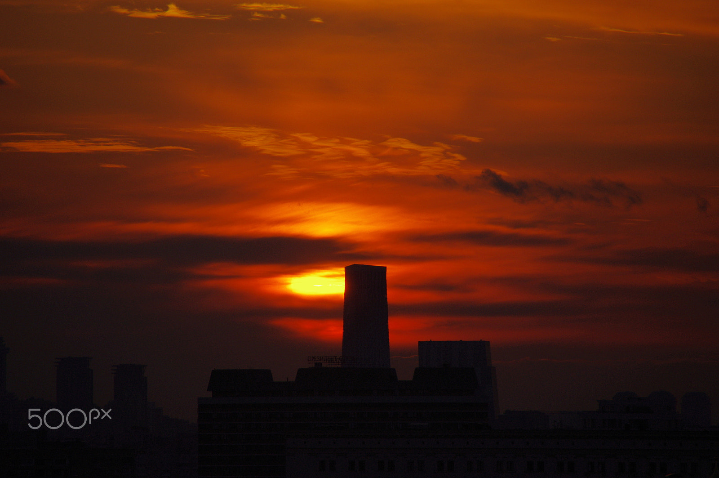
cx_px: 360
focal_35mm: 375
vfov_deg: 3.7
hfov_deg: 5.5
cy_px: 239
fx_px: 7481
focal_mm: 250
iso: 200
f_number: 6.3
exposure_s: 1/2500
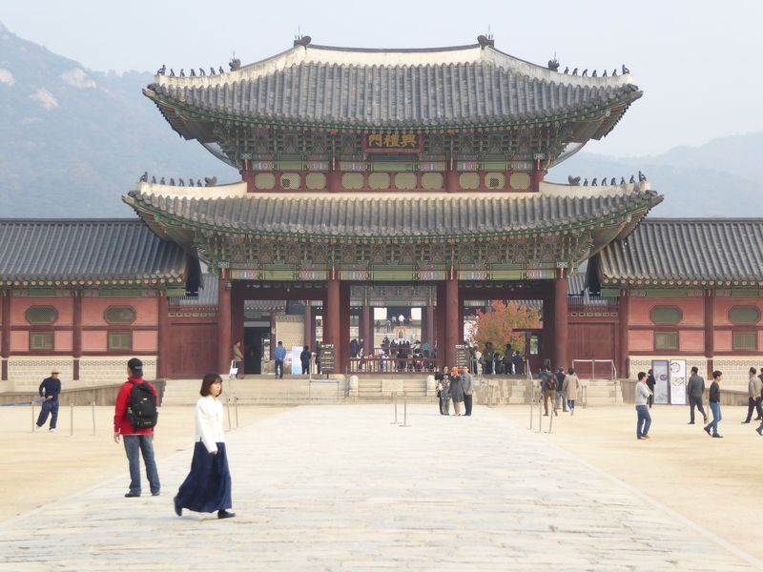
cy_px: 286
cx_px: 382
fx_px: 2579
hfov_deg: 16.8
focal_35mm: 117
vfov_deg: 12.7
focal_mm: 19
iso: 80
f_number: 5.1
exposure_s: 1/100
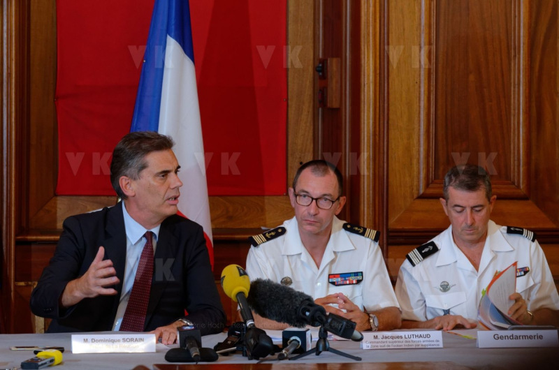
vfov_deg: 8.3
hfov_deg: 12.5
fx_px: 2557
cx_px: 280
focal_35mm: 165
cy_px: 185
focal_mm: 110
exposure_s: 1/50
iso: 800
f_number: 5
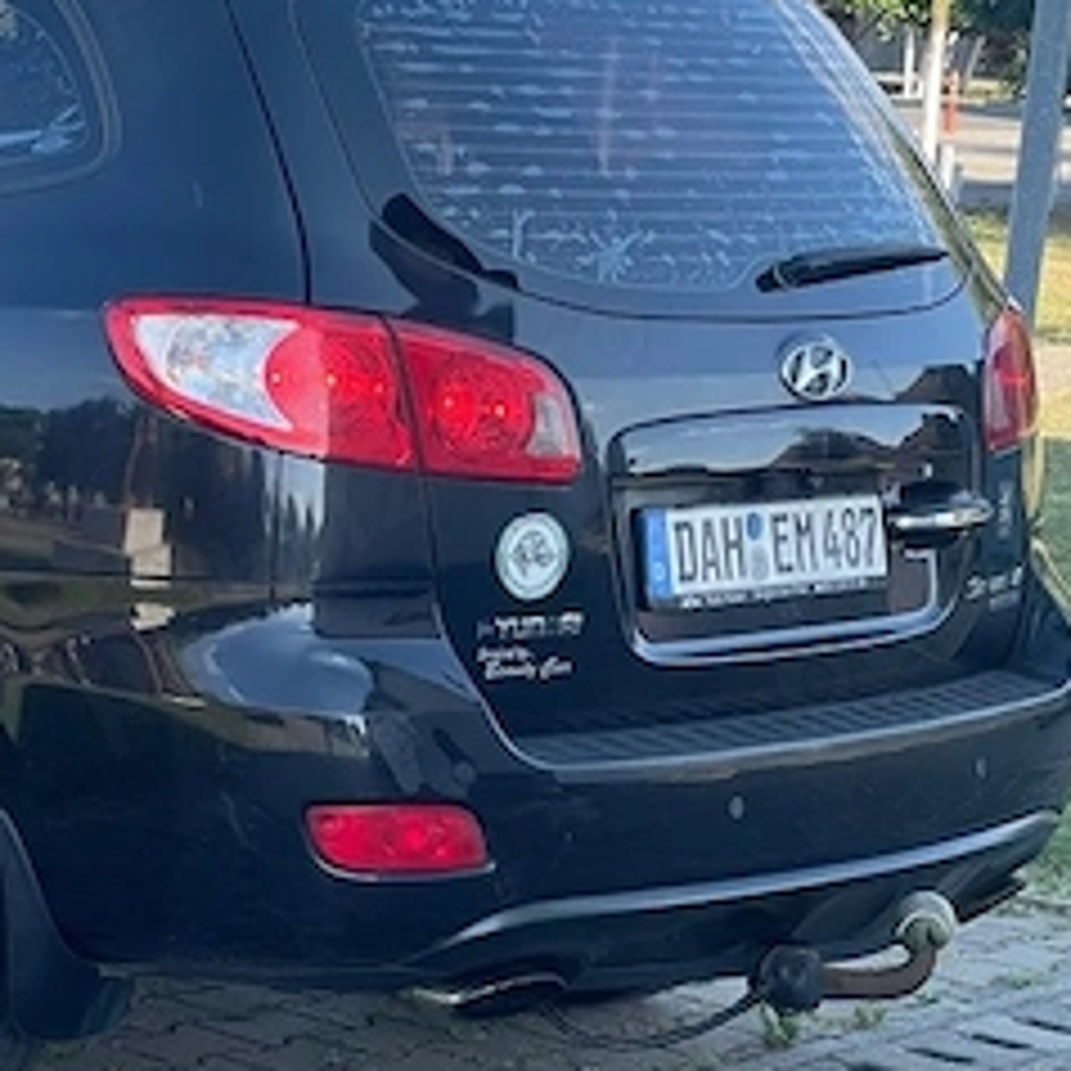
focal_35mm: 116
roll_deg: -3.4
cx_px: -162
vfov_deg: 15.0
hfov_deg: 14.6
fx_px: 4060
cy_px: 531
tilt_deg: -7.3
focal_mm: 6
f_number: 2
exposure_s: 1/234
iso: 25
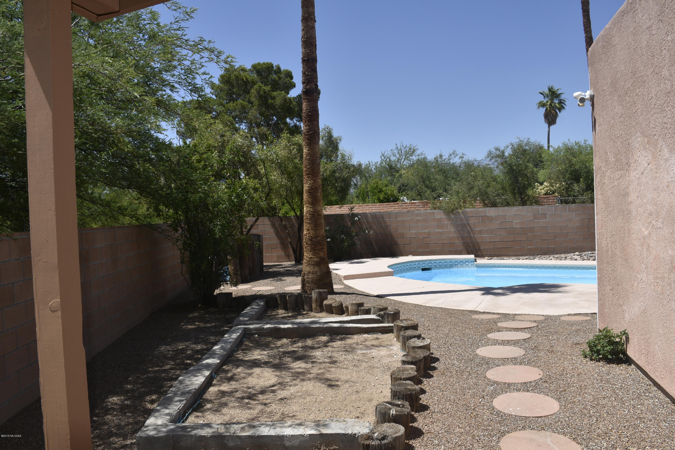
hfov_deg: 67.4
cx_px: 338
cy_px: 225
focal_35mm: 27
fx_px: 506
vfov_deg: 47.9
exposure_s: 1/250
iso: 100
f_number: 8
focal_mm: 18
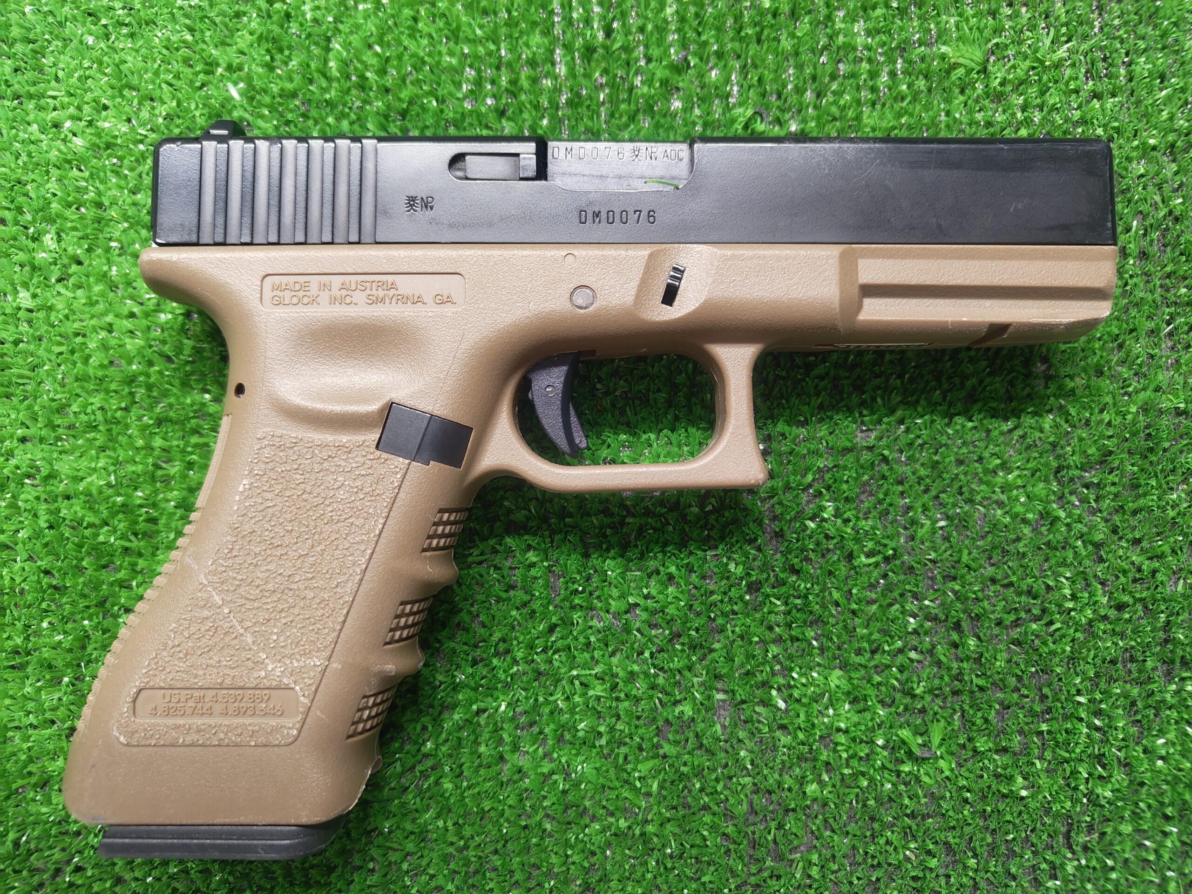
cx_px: 596
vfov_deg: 58.9
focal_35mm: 23
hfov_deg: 73.9
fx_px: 792
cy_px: 447
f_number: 1.88
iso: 316
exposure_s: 1/50
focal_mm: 5.59
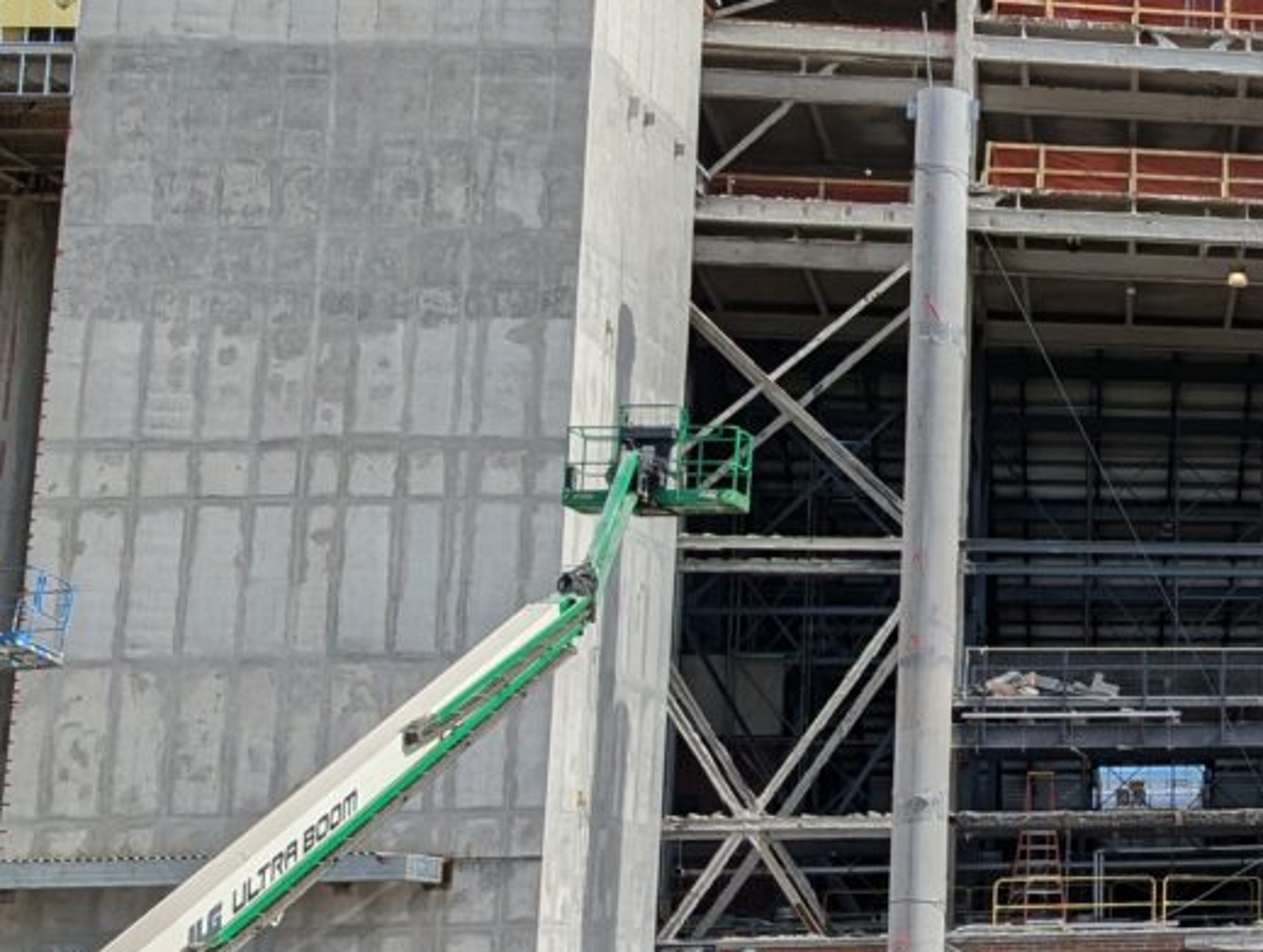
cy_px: 447
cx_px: 1767
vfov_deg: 20.8
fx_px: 2595
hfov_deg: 23.3
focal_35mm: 71
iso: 18
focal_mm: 6.9
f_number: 1.68
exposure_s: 1/1346
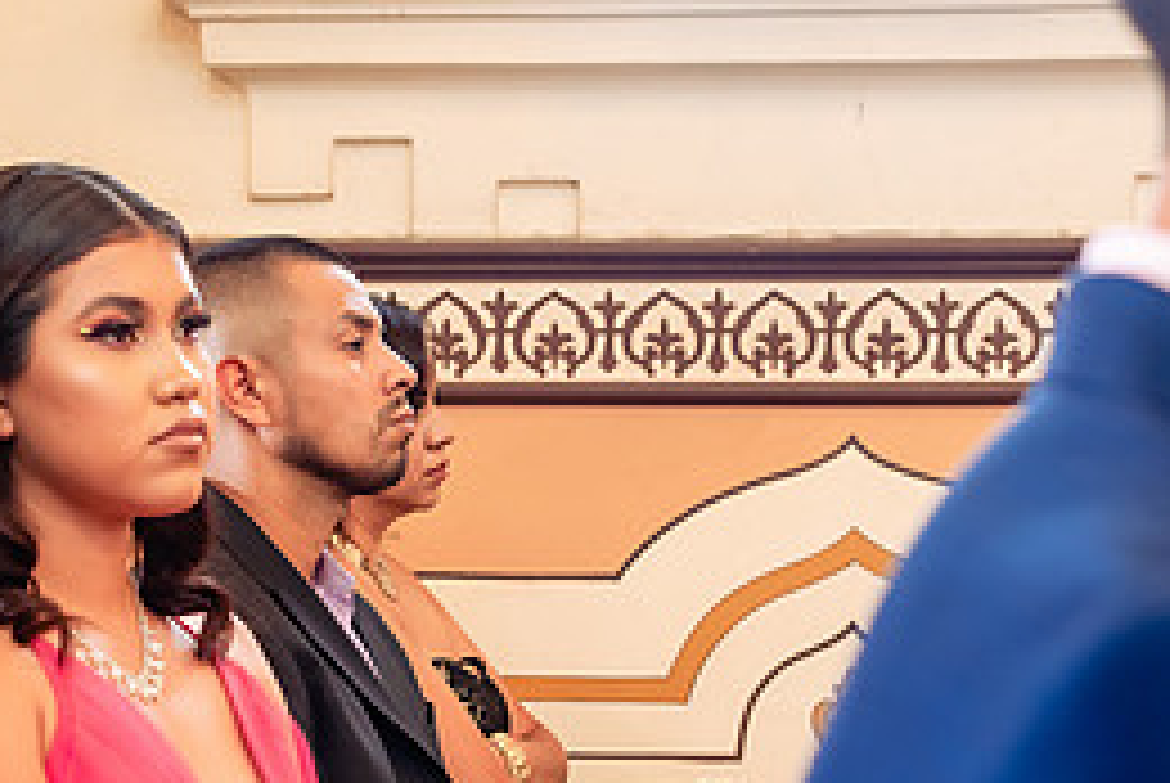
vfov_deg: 17.4
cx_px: 522
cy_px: 650
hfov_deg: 25.9
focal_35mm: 78
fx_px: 2538
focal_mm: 35
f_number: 3.2
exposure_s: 1/80
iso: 1250
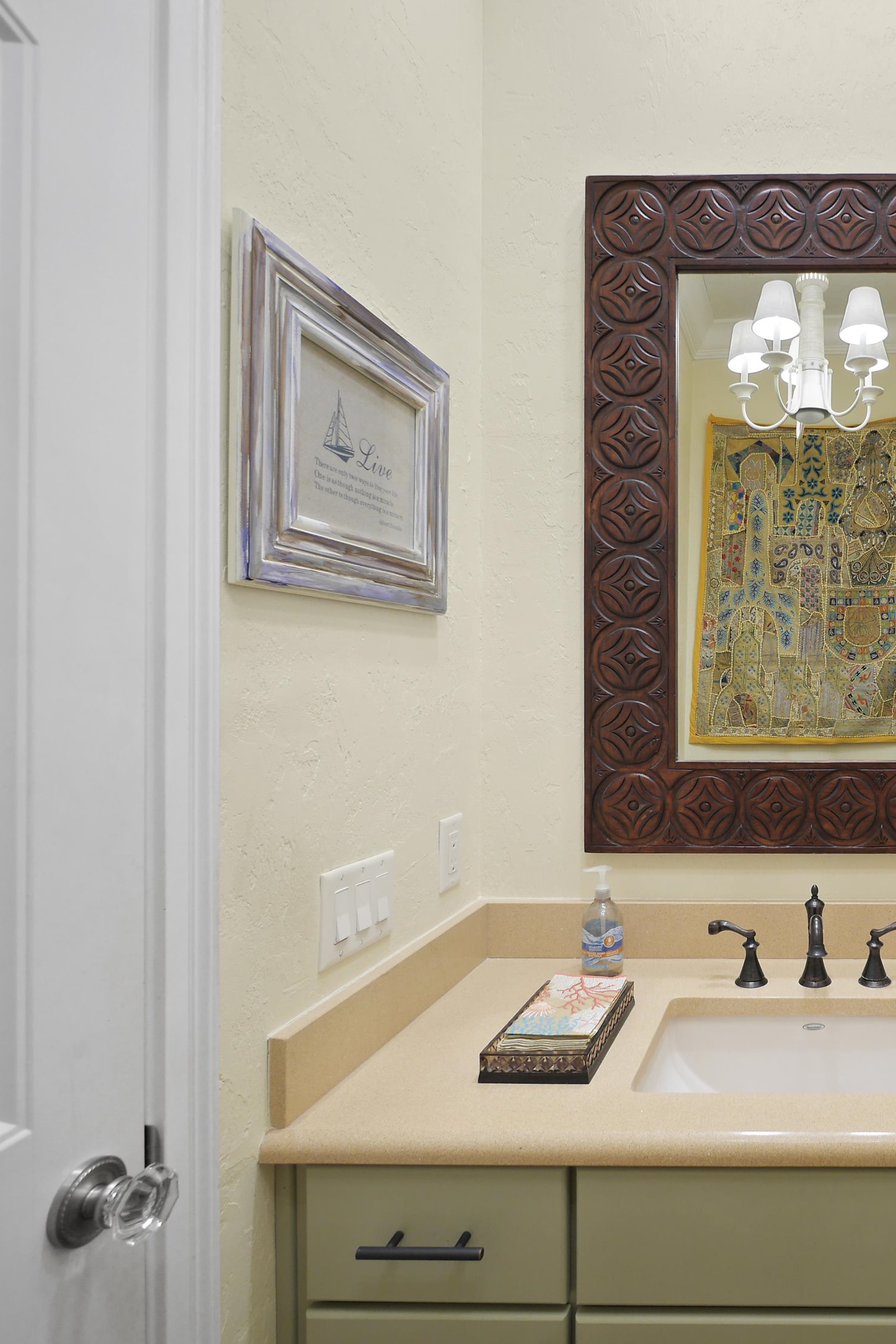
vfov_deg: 84.0
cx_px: 811
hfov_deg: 53.9
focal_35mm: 20
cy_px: 669
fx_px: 747
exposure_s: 1/8
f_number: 4
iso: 400
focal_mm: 7
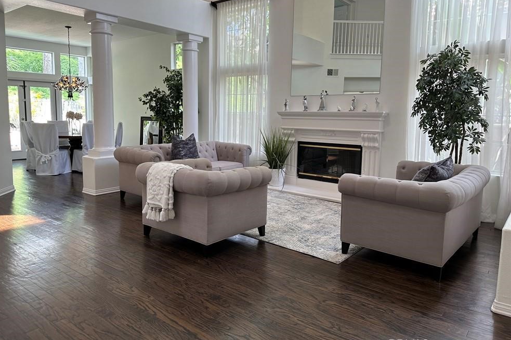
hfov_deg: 69.4
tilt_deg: -6.2
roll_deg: -0.8
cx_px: 245
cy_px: 152
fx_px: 369
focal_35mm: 26
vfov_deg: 49.5
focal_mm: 6.86
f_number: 1.78
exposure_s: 1/120
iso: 80
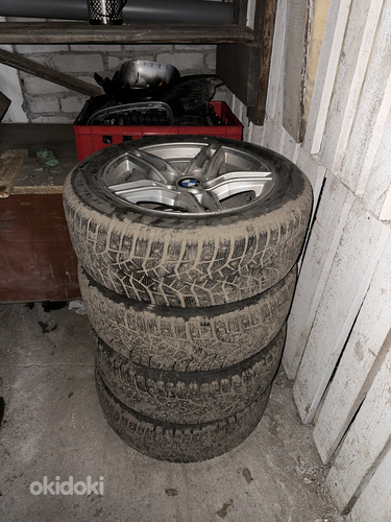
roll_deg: -1.1
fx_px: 361
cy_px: 261
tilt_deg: -37.1
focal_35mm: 24
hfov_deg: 56.8
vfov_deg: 71.6
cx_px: 196
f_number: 1.78
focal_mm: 6.86
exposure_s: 1/4
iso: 100
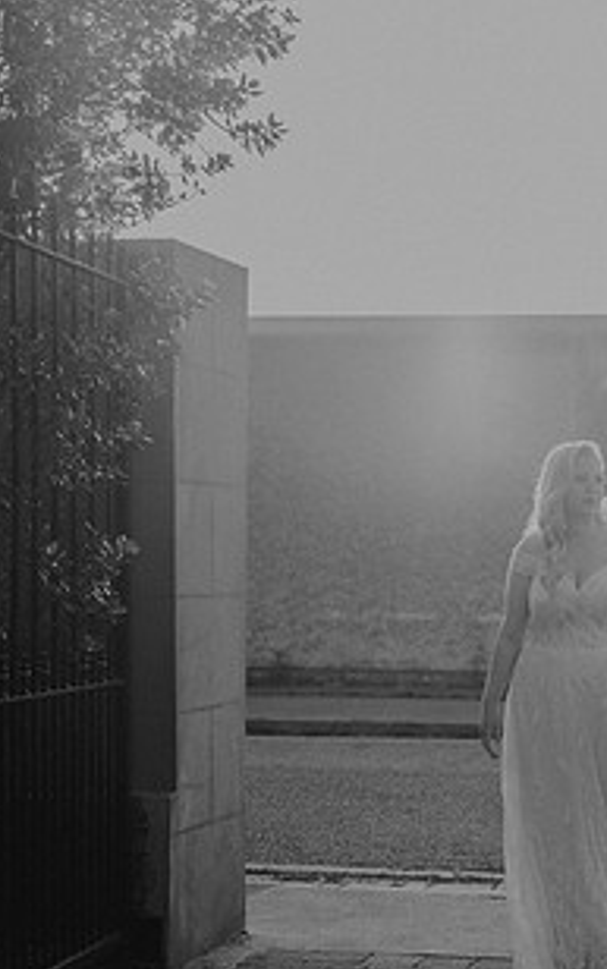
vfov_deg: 26.1
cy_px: 605
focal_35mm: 79
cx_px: 795
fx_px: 2087
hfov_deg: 15.7
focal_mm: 35
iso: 100
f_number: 2
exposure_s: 1/1600
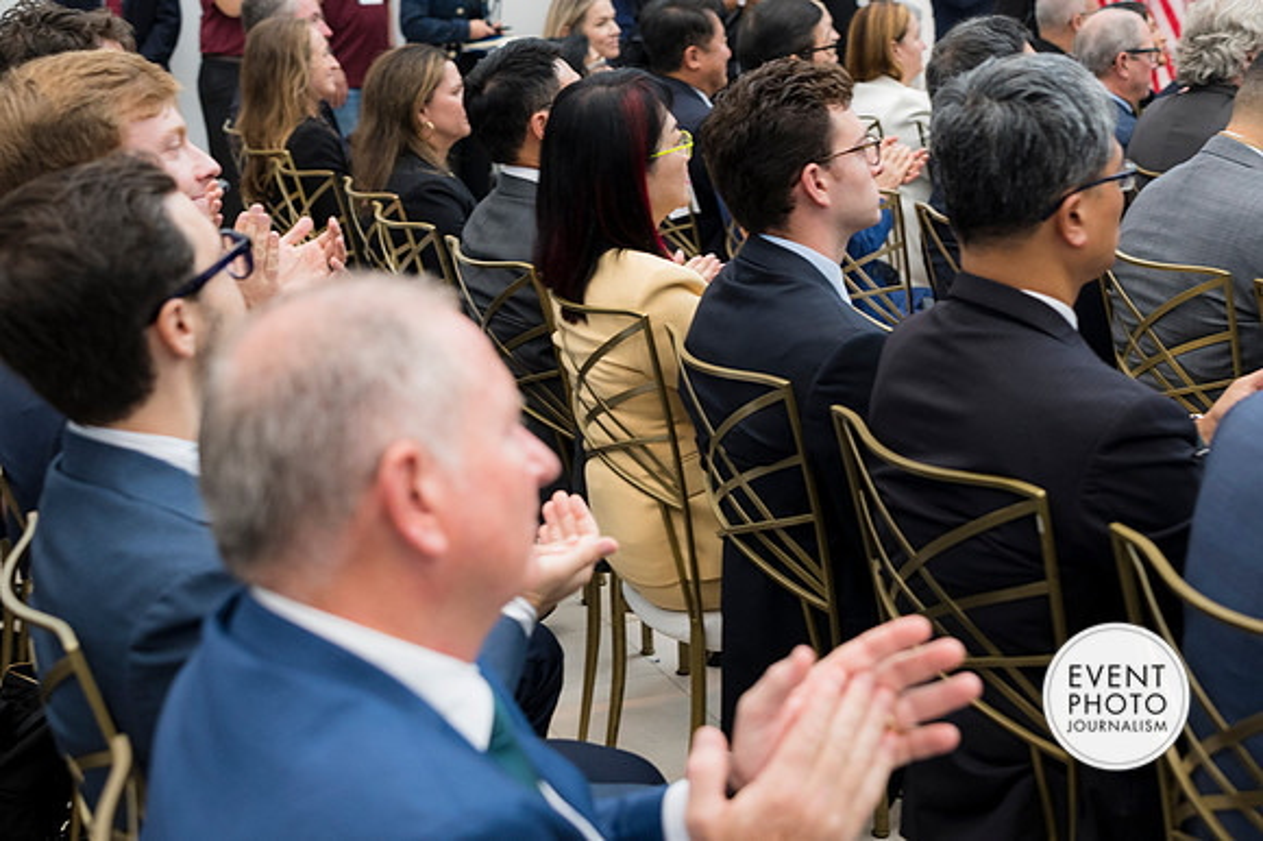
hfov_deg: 38.2
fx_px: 1823
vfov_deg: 26.0
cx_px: 632
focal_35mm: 52
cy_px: 420
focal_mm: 35
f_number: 2.8
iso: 720
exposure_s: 1/320
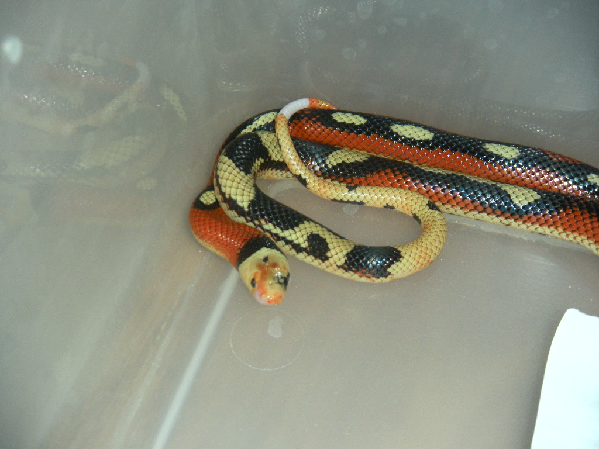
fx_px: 1177
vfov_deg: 21.6
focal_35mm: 68
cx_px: 300
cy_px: 224
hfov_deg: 28.6
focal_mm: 11.3
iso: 200
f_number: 4.4
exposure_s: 1/60
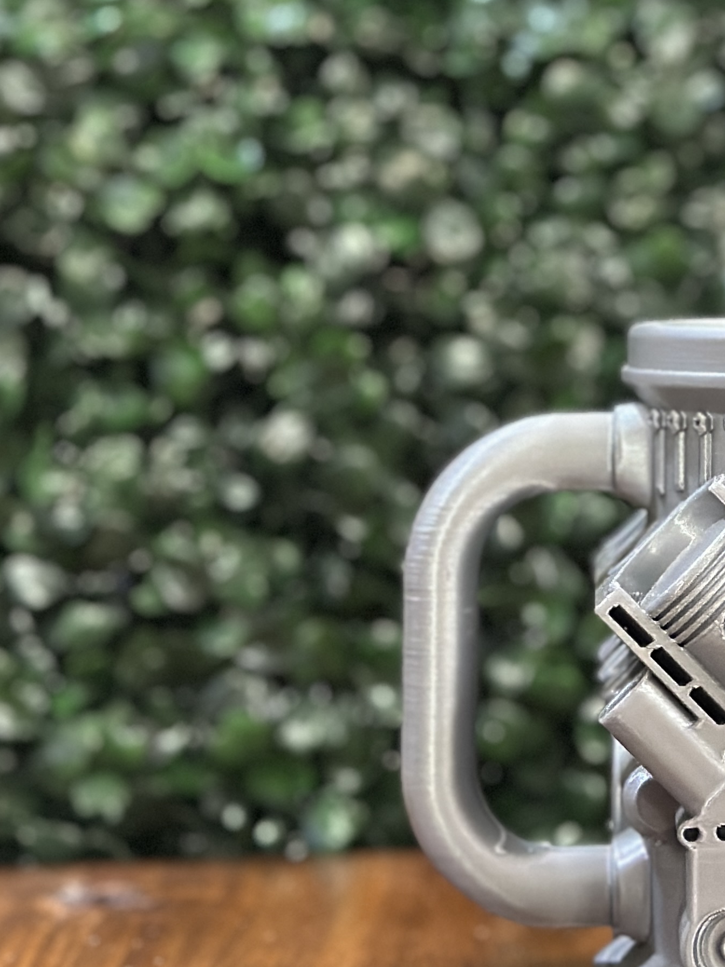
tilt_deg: +5.0
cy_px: 40
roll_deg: -0.1
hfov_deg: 13.4
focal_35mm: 108
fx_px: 3016
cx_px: 797
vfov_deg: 17.8
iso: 640
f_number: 1.78
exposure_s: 1/33
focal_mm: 6.86
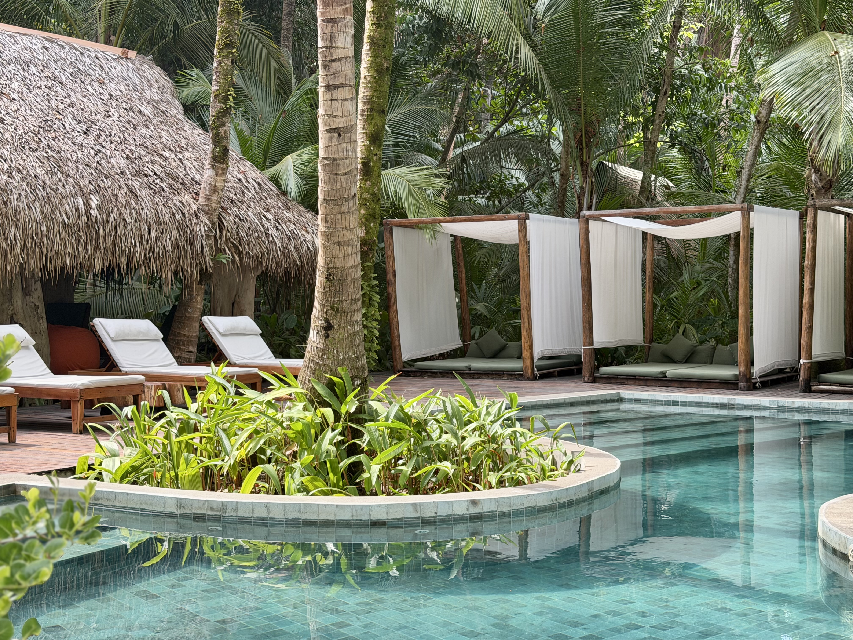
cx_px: 426
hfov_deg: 39.7
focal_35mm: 48
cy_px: 320
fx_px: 1183
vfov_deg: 30.3
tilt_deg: -0.6
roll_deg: -0.2
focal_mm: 6.76
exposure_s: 1/415
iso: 64
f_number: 1.78
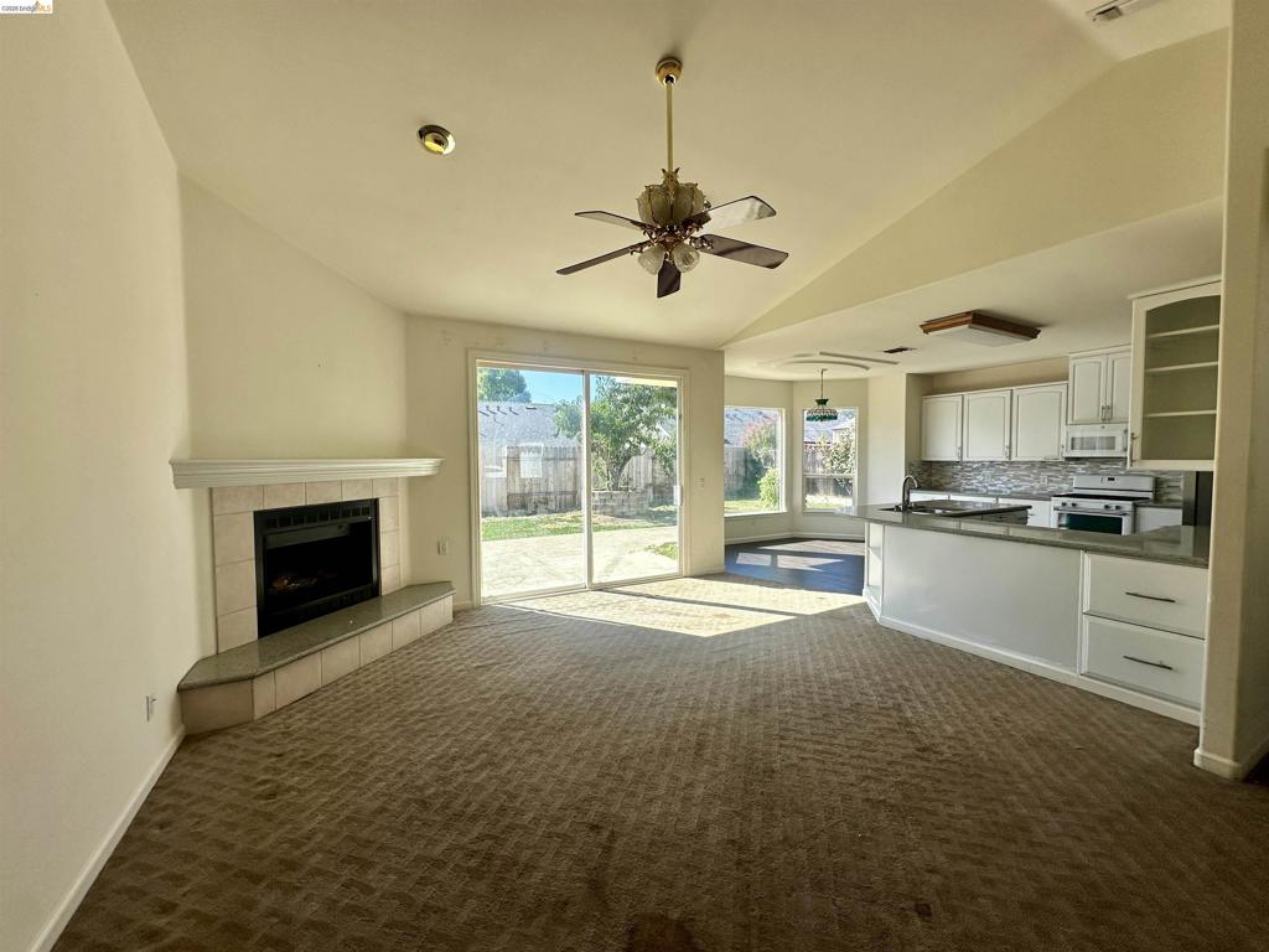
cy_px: 476
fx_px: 513
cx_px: 634
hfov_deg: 102.1
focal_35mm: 14
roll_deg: +0.3
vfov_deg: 85.7
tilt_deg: -1.5
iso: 40
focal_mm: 2.22
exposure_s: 1/609
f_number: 2.2
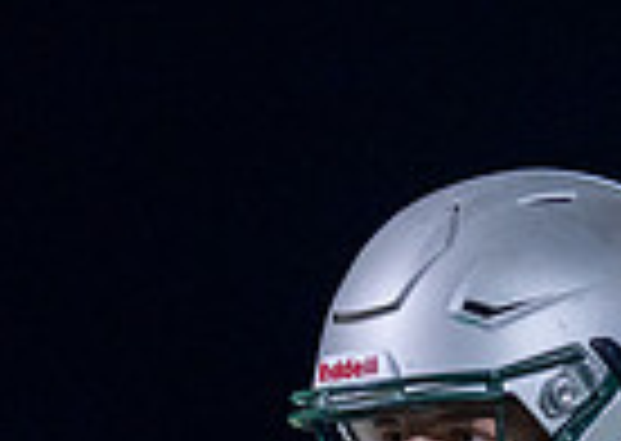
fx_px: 17462
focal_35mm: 992
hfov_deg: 2.0
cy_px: 934
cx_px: 392
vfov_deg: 1.4
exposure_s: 1/1250
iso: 1000
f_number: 1.8
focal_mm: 135
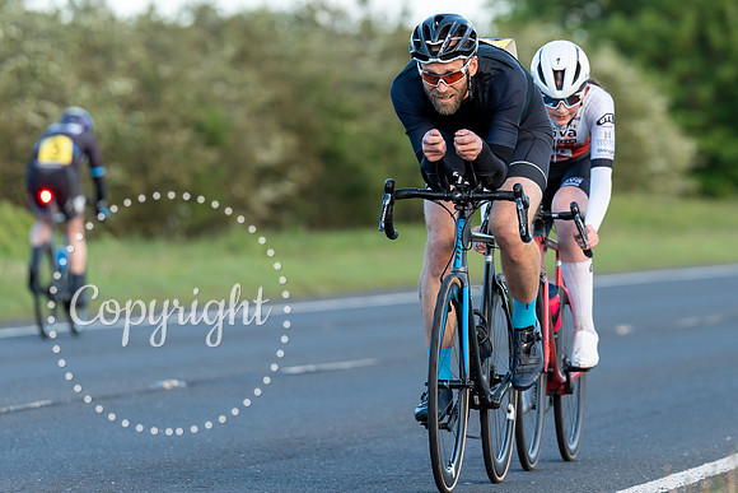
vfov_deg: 4.0
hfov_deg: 6.1
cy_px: 74
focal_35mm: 340
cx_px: 491
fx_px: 6969
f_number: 3.5
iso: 500
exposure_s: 1/1000
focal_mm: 200
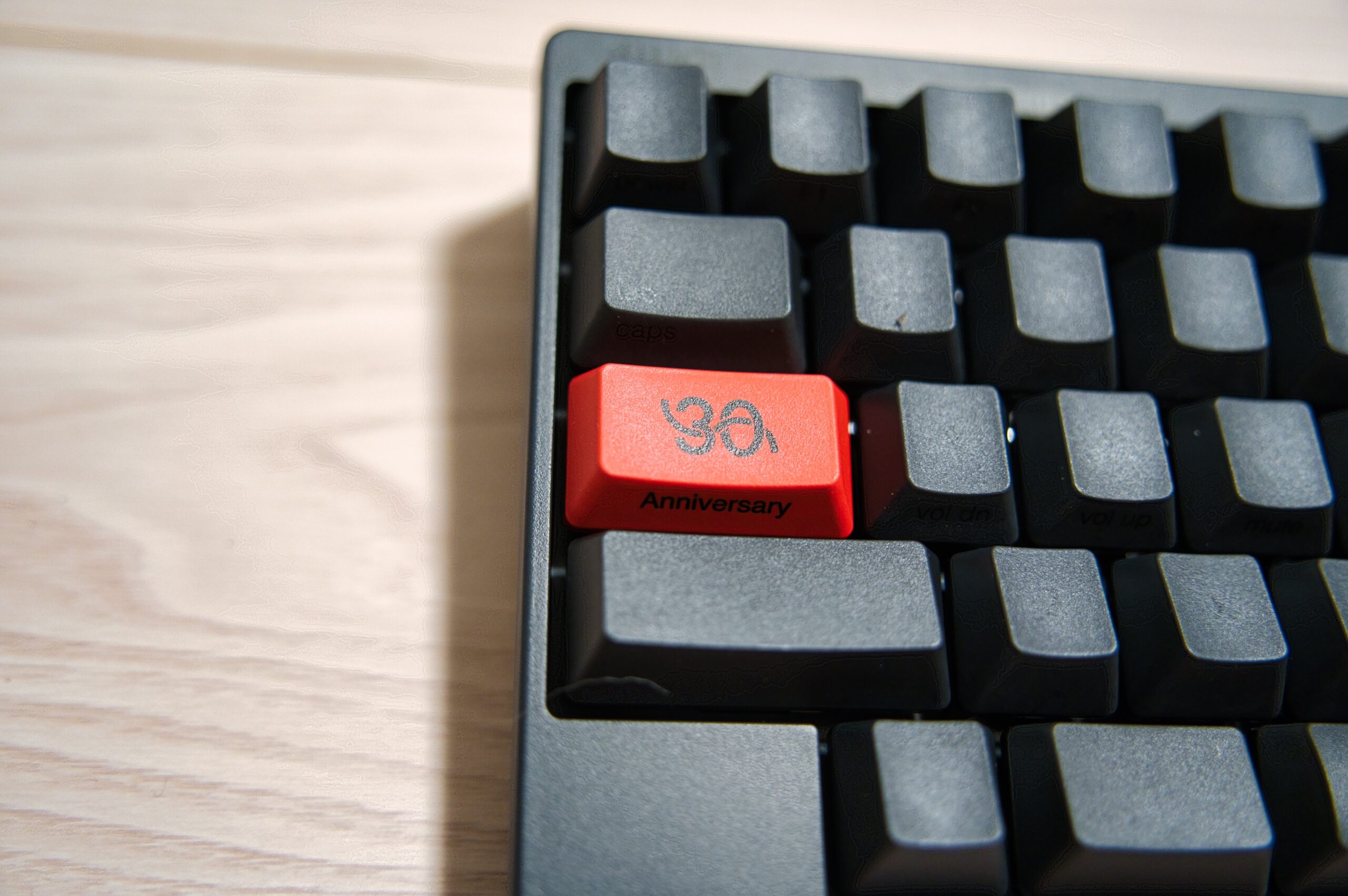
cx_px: 674
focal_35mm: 35
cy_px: 448
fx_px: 1310
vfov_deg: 37.8
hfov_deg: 54.5
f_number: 3.2
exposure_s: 1/100
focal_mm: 35
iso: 2000
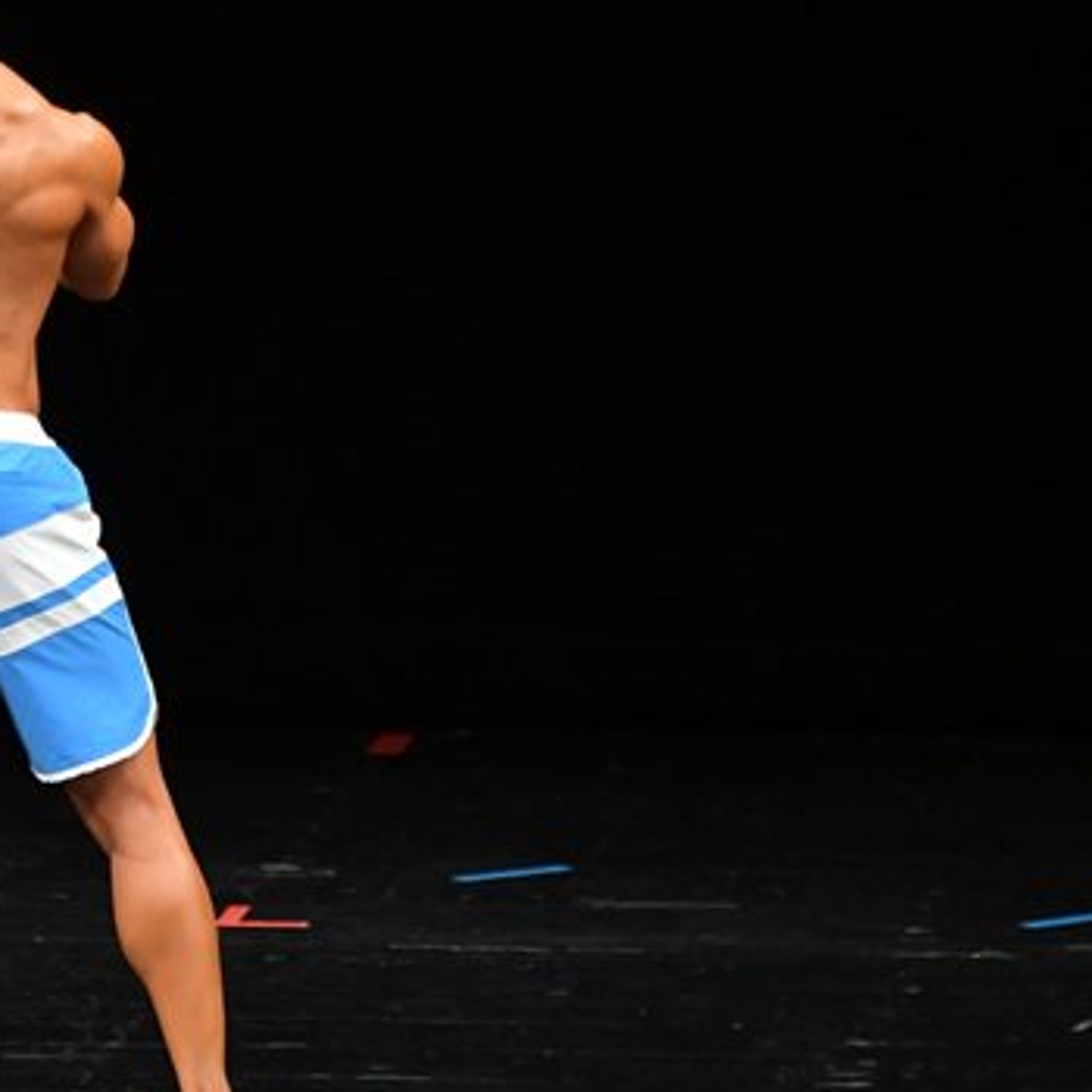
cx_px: -108
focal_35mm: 564
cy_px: 477
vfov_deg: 3.1
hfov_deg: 3.1
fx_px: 20129
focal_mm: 200
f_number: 5.6
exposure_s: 1/400
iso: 3200
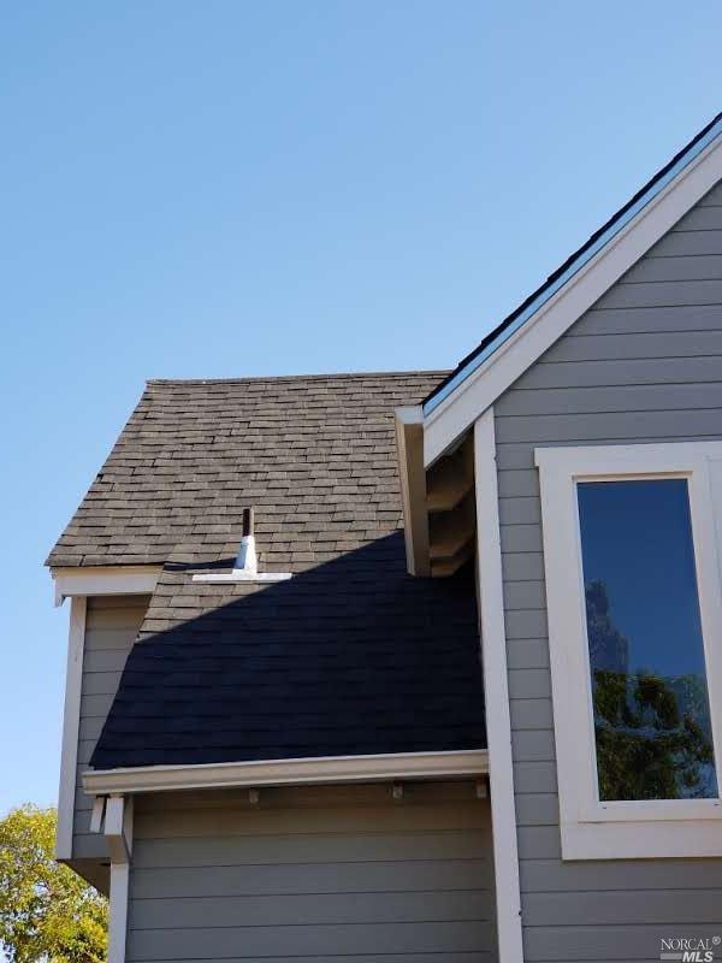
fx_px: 1446
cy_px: 482
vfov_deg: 36.8
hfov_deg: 28.0
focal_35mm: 52
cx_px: 361
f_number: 2.4
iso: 25
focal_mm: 6
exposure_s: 1/349
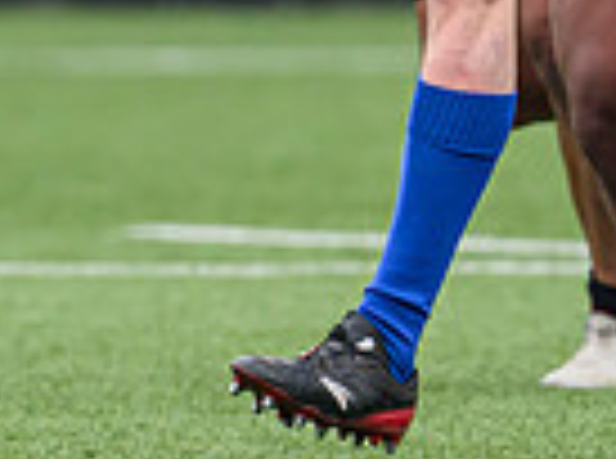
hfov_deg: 0.7
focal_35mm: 2773
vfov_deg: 0.5
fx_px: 49217
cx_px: 656
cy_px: -269
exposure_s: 1/2000
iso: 800
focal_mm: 400
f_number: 3.5
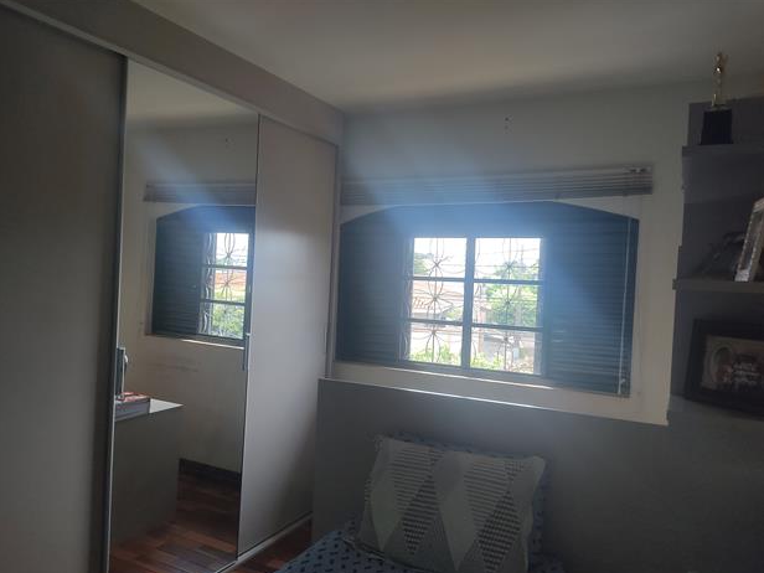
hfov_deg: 65.3
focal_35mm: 27
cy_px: 293
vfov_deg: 51.4
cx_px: 374
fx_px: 596
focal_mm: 4.74
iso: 182
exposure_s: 1/120
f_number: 1.79
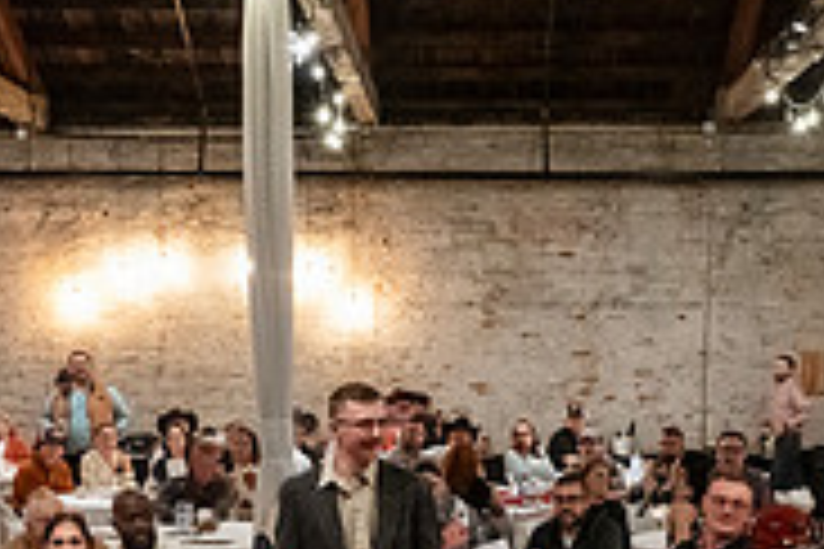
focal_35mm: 76
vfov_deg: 17.3
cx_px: 450
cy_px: 623
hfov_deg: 26.6
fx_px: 1739
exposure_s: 1/40
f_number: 6.3
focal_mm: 24
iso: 6400
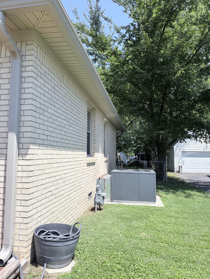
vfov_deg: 71.6
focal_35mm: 24
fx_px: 194
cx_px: 105
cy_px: 140
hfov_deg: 56.8
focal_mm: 6.76
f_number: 1.78
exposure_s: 1/3425
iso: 80
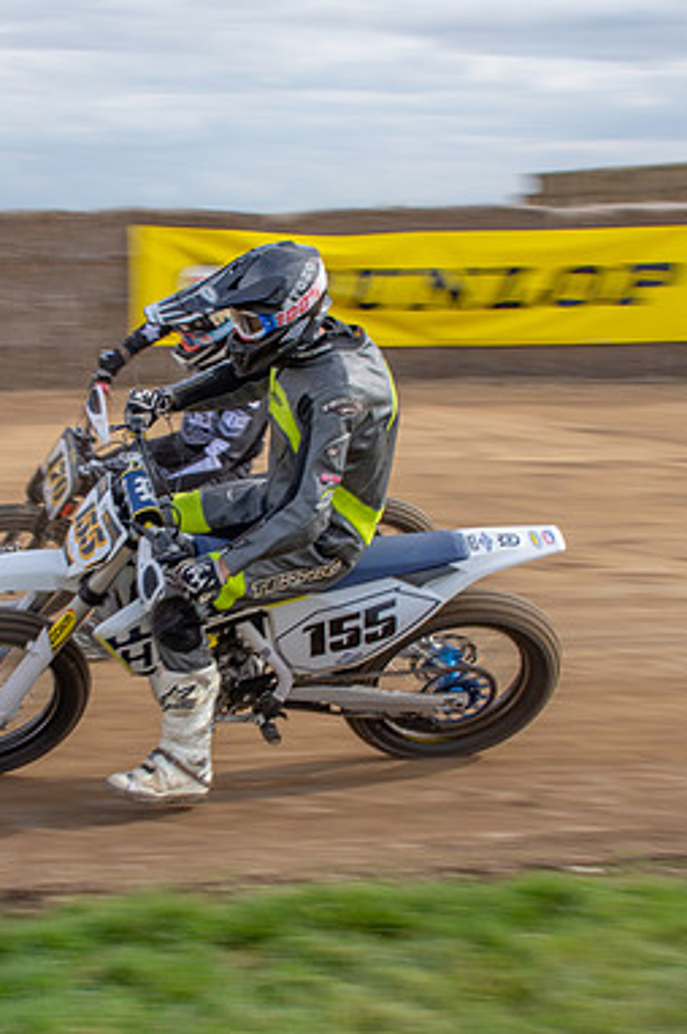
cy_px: 513
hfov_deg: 15.4
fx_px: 2523
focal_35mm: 88
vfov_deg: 23.1
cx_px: 192
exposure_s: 1/100
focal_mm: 35
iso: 100
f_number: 11
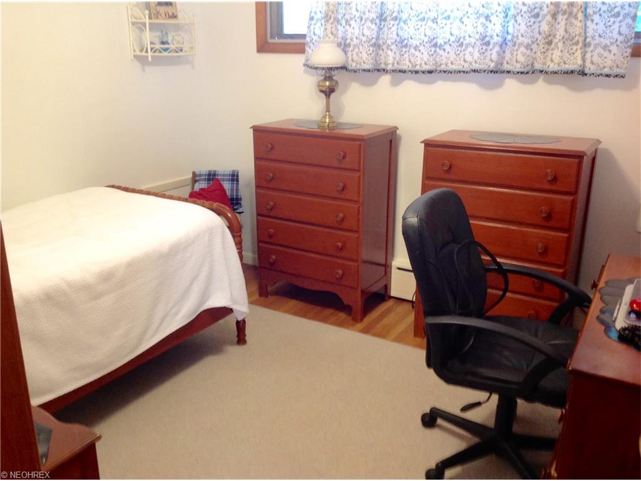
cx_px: 320
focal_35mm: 35
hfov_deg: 52.6
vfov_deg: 40.7
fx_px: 648
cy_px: 240
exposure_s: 1/15
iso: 125
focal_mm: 4.28
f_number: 2.4
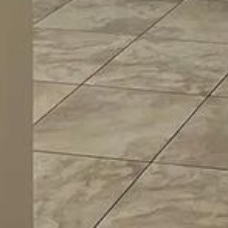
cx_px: 468
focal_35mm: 133
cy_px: -227
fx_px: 991
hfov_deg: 11.7
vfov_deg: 11.8
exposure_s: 1/60
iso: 200
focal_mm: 5.7
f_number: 1.5
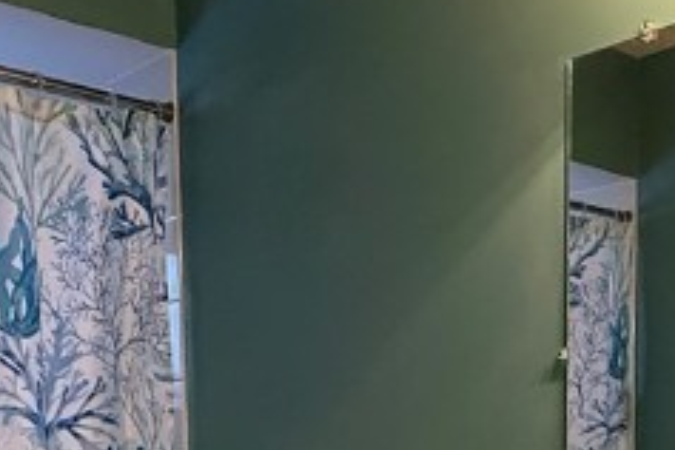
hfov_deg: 31.9
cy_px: 598
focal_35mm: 63
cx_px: 373
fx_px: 1181
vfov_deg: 19.7
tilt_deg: -5.1
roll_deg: +1.1
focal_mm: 2.22
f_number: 2.2
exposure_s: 1/60
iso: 640
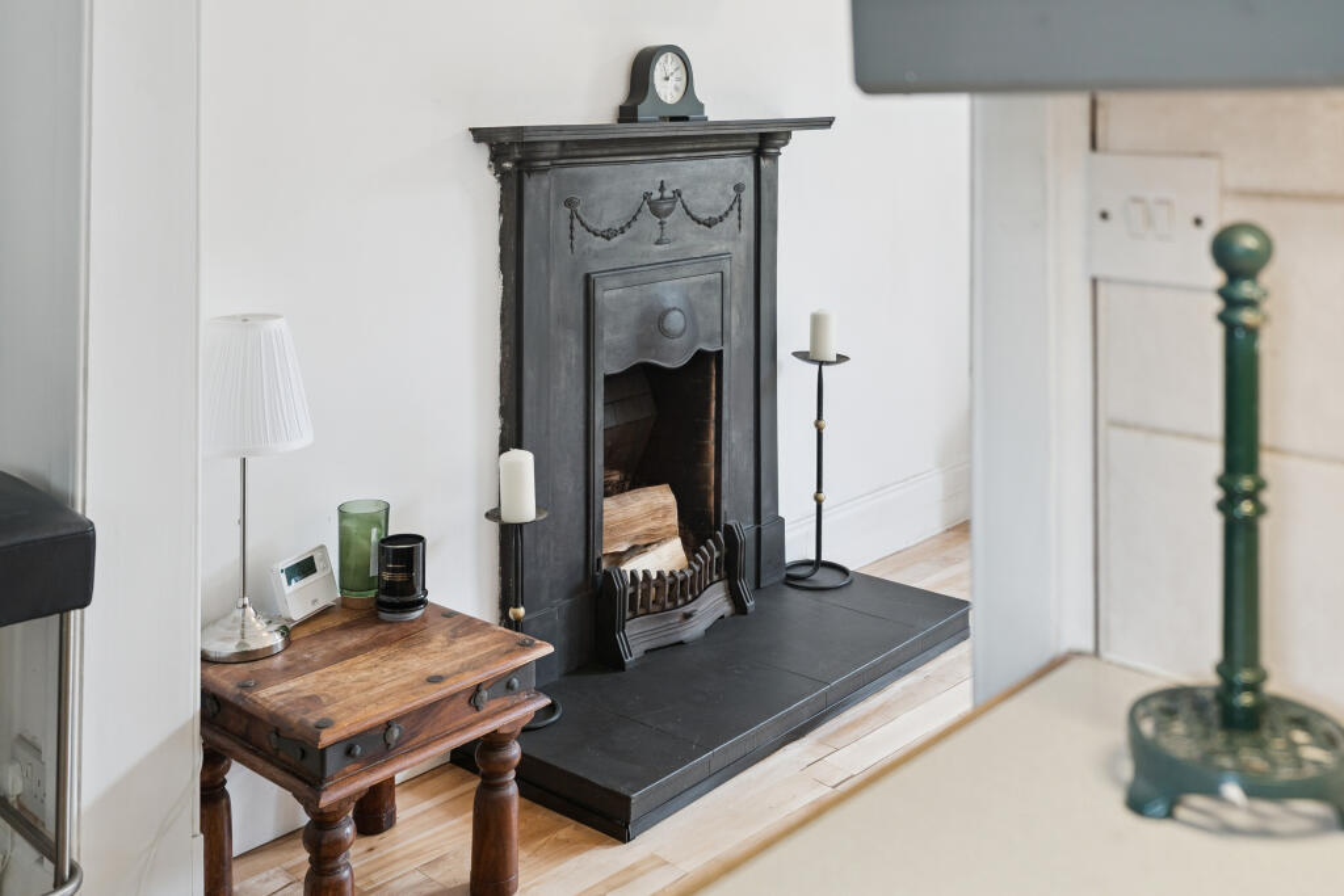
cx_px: 672
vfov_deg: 36.9
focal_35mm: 36
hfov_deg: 53.1
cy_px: 448
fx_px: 1344
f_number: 2.8
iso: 320
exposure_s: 1/100
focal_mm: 24
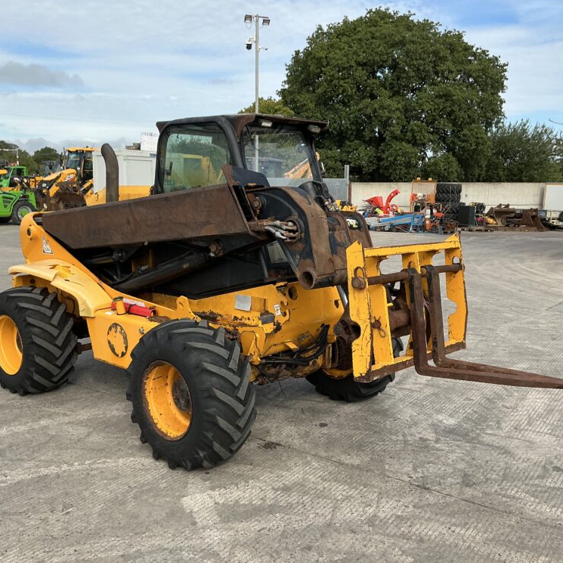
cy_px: 275
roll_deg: -1.6
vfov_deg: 48.4
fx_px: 626
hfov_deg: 48.4
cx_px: 304
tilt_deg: -6.1
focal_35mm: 34
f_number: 1.8
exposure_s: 1/1311
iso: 25
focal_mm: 3
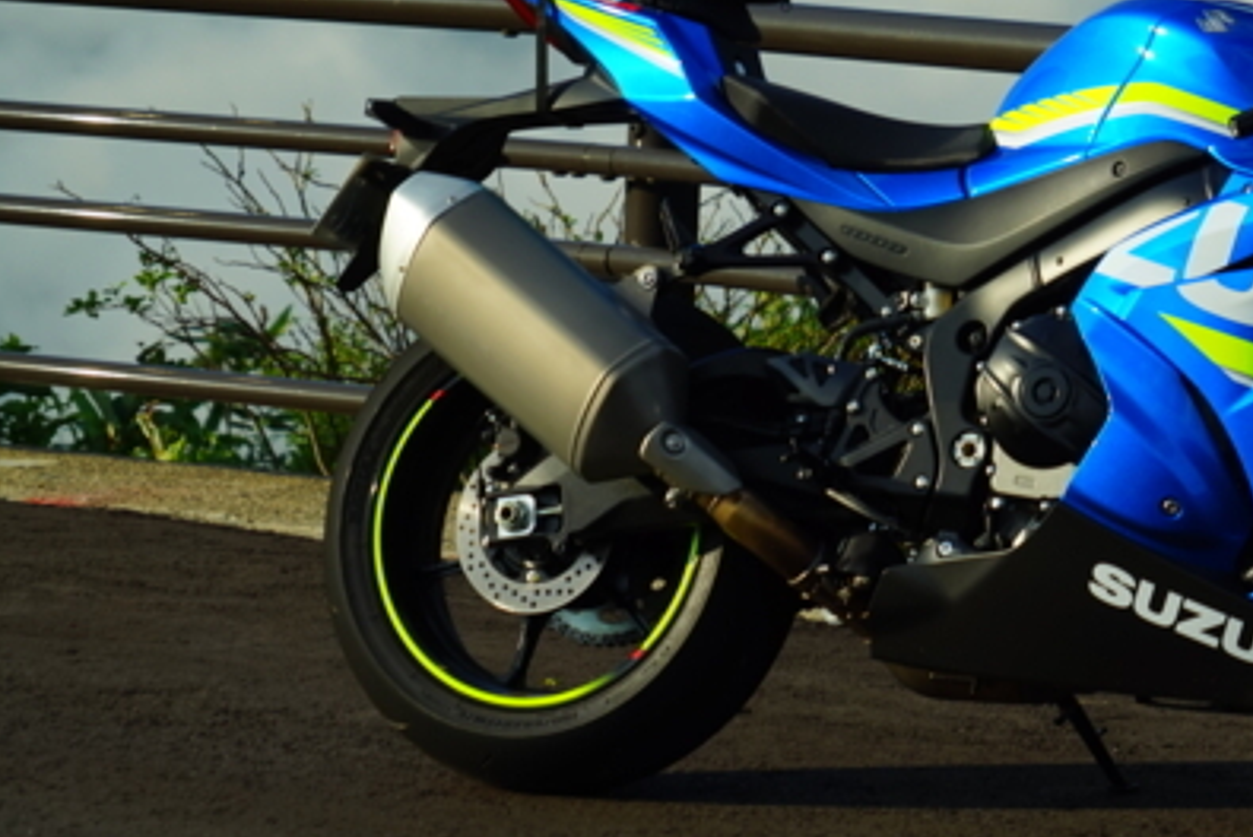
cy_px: 111
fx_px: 9021
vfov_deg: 5.3
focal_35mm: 259
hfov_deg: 7.9
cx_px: 1256
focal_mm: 128
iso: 100
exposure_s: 1/125
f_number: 8
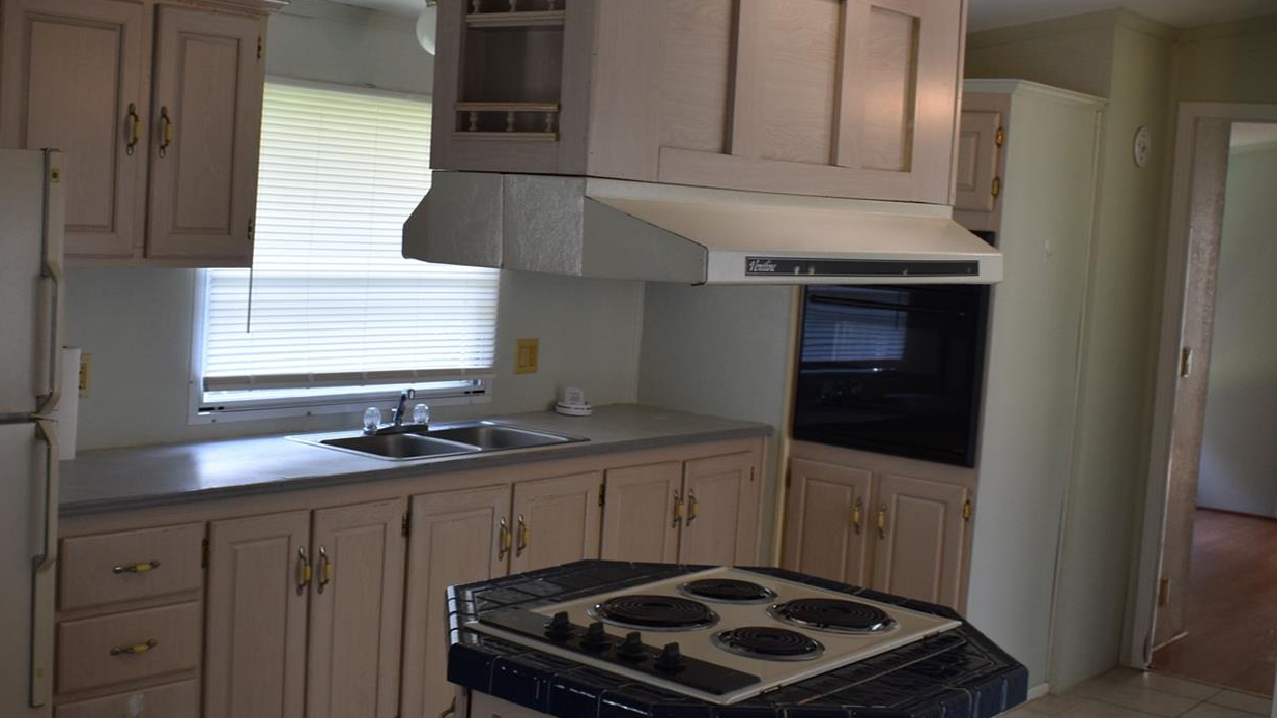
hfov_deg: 43.6
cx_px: 559
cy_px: 324
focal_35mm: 47
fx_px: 1591
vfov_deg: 25.4
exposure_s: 1/80
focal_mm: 18
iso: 400
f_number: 4.5
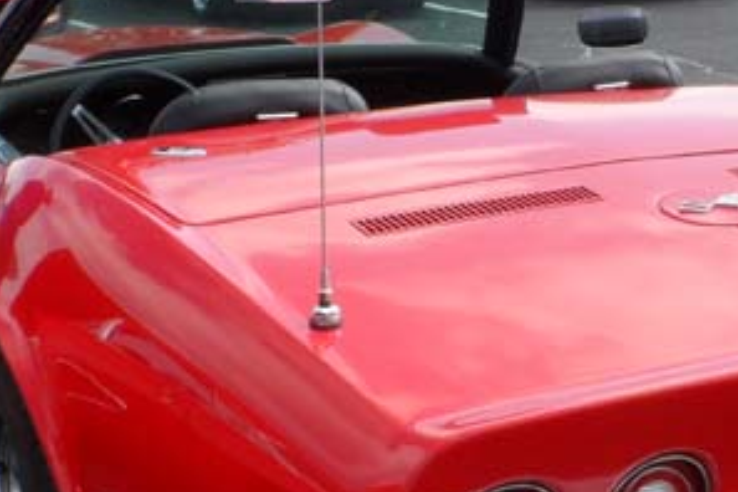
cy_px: 306
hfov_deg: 23.5
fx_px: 1763
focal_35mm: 86
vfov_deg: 15.9
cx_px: 524
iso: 80
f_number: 4.5
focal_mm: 4
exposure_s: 1/250
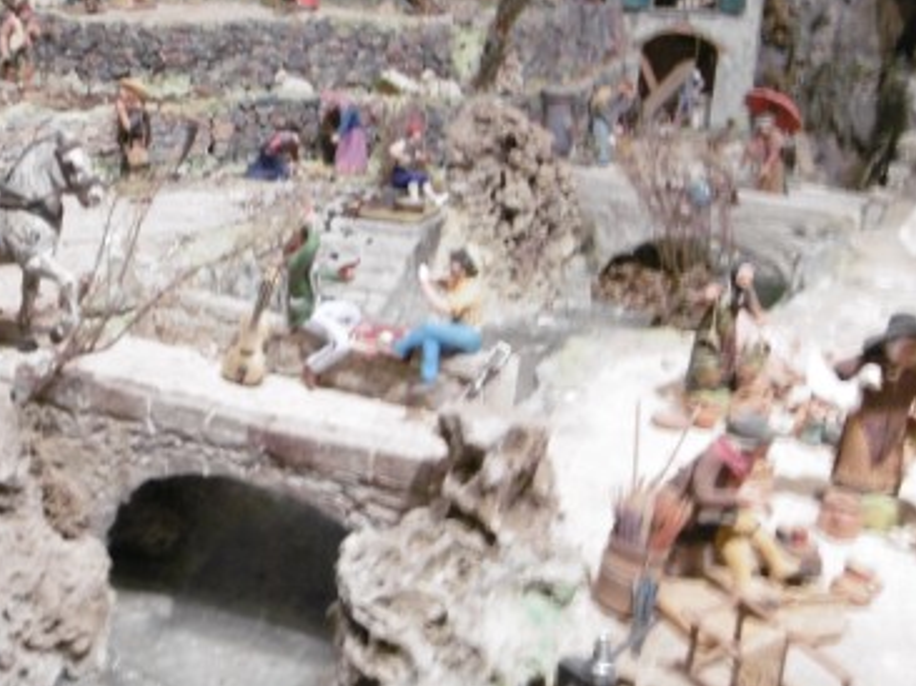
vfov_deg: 34.1
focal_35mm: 42
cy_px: 245
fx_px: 1111
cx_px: 280
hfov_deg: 43.9
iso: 400
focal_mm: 4.3
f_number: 3.1
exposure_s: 1/13
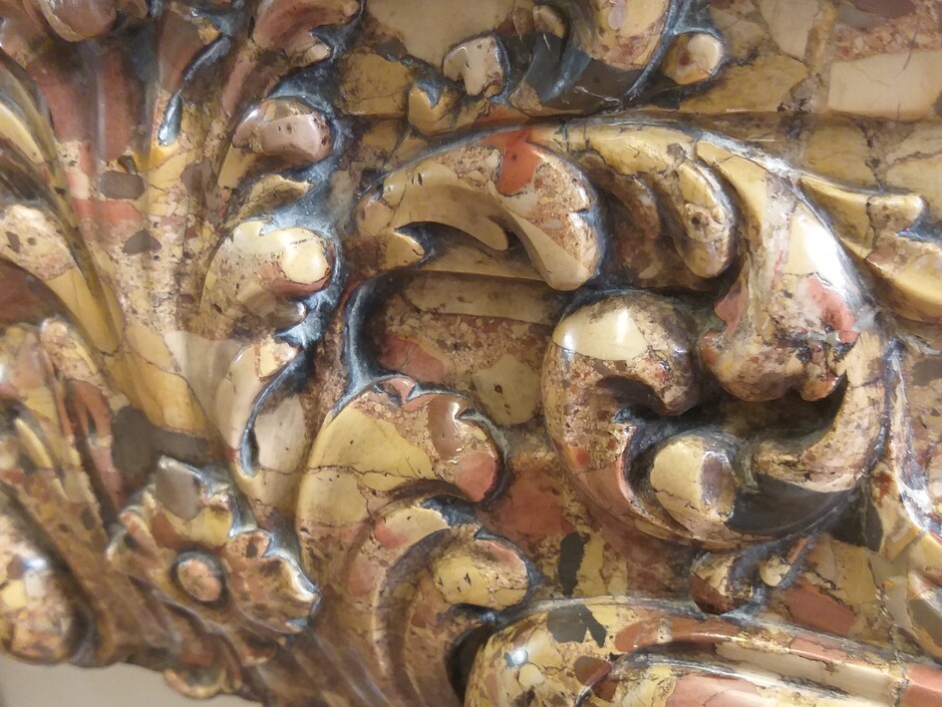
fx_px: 1198
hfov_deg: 42.9
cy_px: 423
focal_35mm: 44
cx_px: 528
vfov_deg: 32.8
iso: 125
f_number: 1.7
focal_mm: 3.93
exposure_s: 1/33
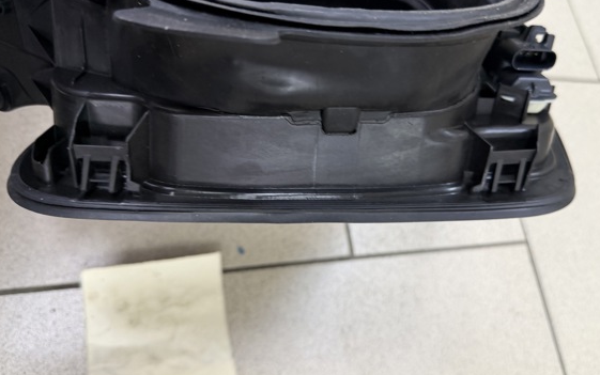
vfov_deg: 43.2
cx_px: 322
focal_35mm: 29
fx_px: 474
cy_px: 175
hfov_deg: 64.5
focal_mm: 6.76
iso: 200
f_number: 1.78
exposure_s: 1/50
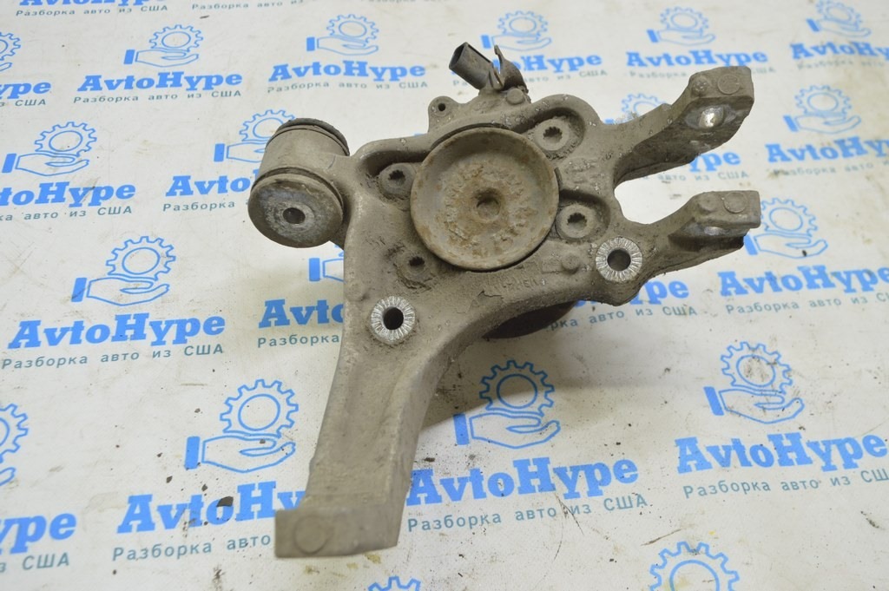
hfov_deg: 57.3
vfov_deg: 39.9
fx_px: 814
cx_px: 444
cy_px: 296
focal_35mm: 33
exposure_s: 1/20
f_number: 5.6
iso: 400
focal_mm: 22
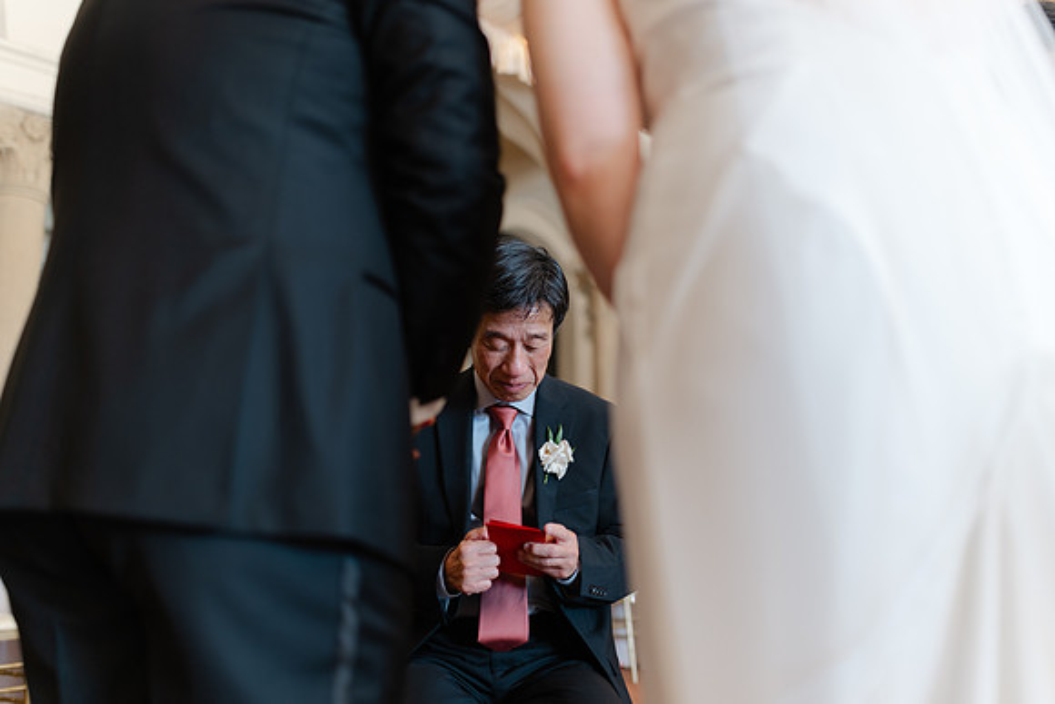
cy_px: 352
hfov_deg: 53.0
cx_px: 528
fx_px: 1059
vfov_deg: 36.8
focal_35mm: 36
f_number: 1.4
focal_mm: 35
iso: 200
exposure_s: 1/160
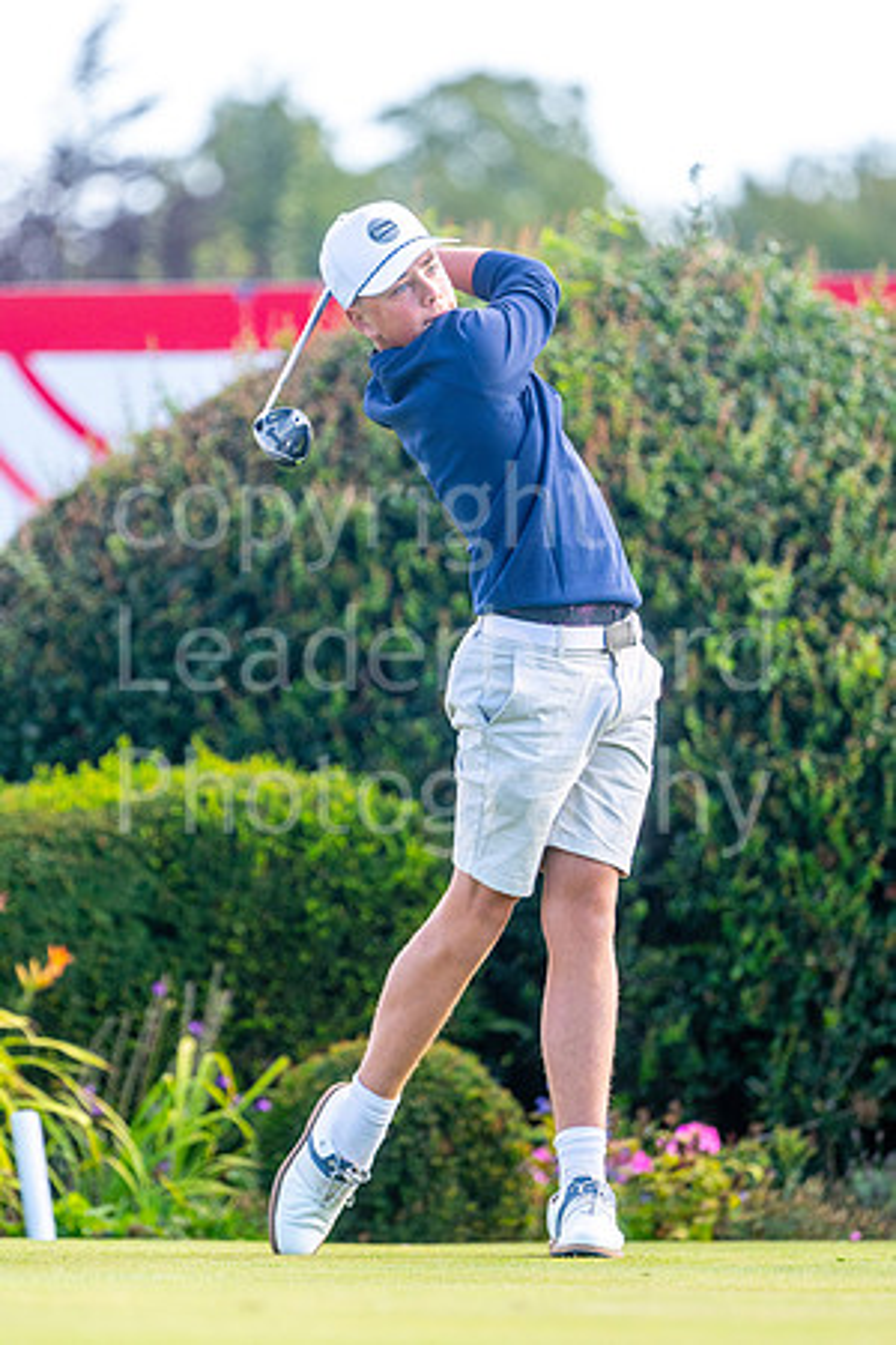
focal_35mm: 450
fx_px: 16799
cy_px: 672
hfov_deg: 3.1
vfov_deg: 4.6
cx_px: 448
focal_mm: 300
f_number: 4
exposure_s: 1/800
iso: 320
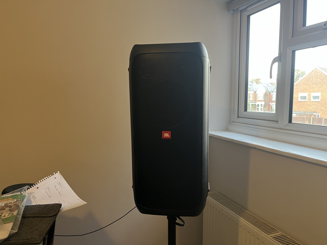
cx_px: 164
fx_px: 246
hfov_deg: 67.3
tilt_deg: -5.2
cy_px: 122
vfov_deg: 53.1
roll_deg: +0.0
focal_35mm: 26
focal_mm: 5.1
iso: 250
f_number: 1.6
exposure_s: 1/60
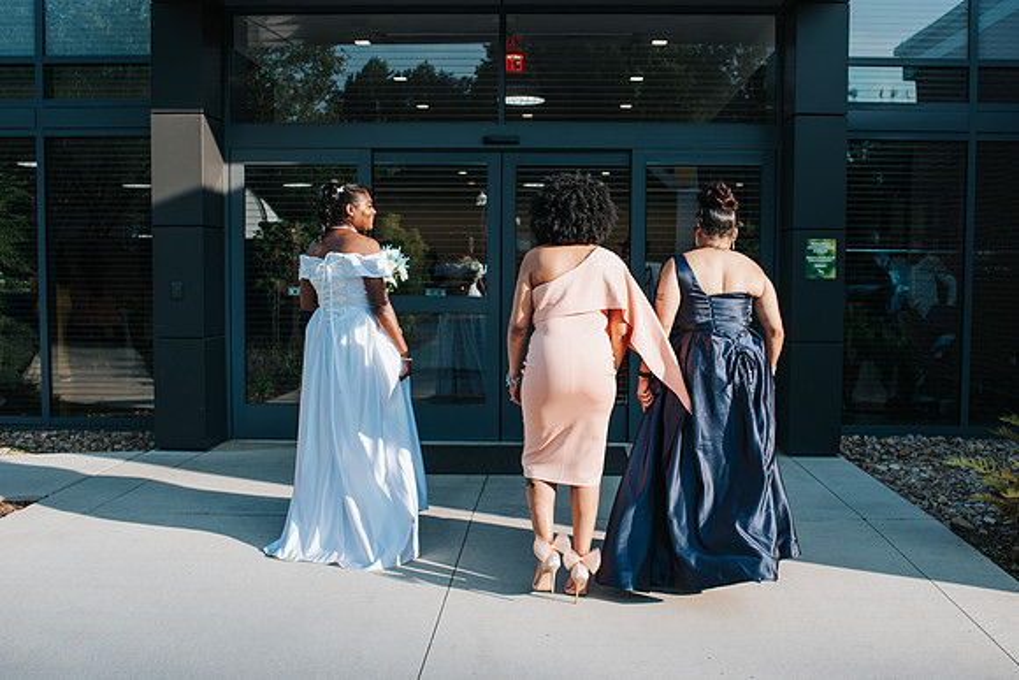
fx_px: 1073
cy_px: 340
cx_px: 541
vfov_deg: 35.2
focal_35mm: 38
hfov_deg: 50.8
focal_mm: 35
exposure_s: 1/1000
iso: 220
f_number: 4
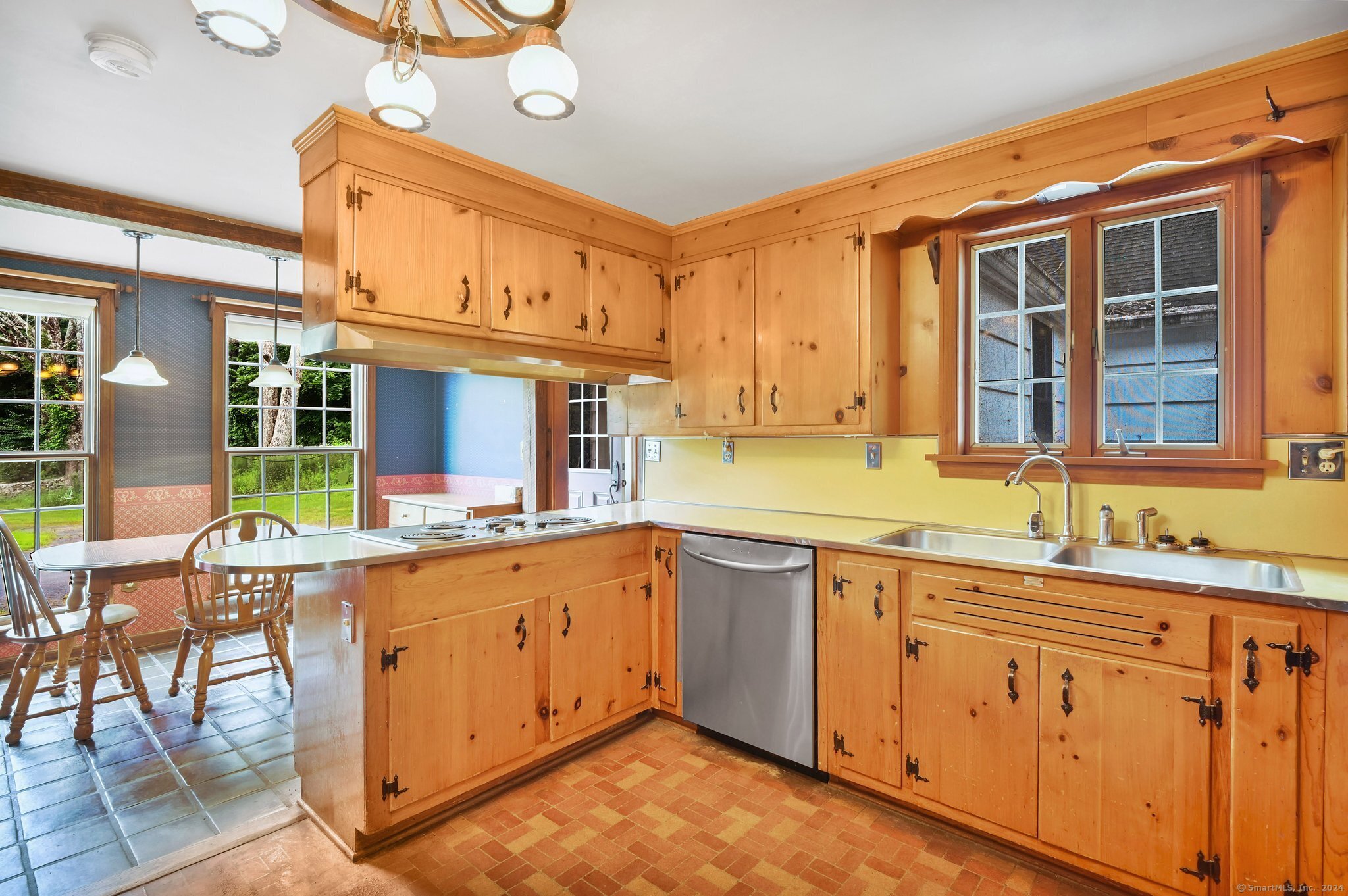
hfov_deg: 96.8
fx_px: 599
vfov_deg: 73.7
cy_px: 448
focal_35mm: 16
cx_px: 674
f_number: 8
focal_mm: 16
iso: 800
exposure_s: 1.3
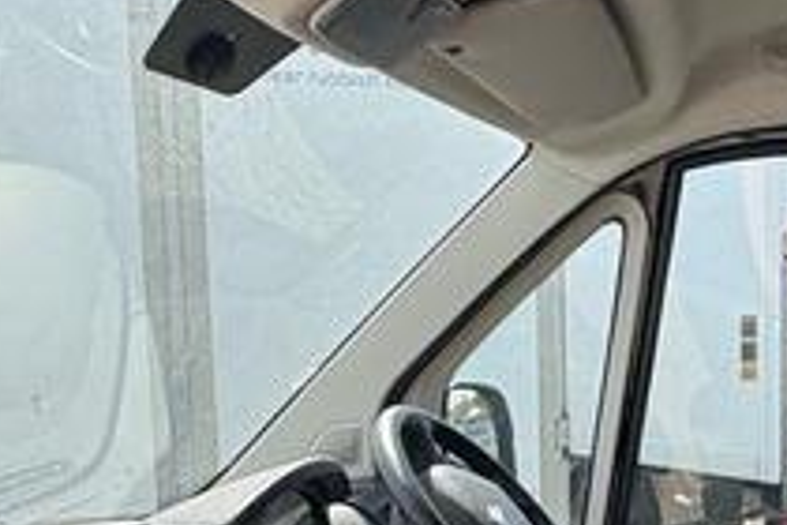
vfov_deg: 21.3
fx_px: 1355
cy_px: 495
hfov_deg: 31.7
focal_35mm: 62
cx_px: 600
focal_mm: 2.22
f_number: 2.2
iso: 40
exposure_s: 1/541
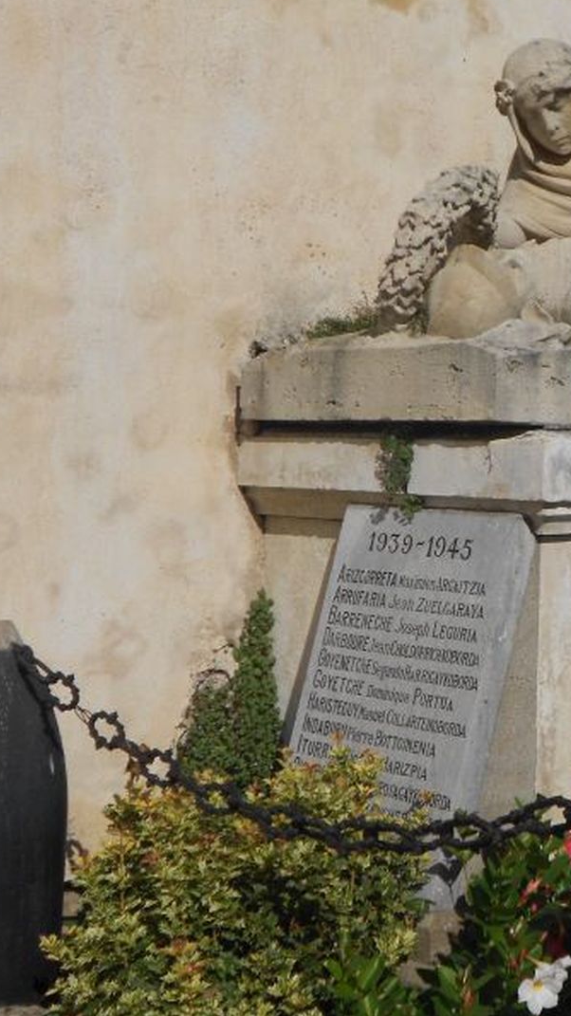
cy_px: 506
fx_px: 1697
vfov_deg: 33.3
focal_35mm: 63
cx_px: 624
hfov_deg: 18.4
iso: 80
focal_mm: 7.7
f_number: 10.5
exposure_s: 1/400
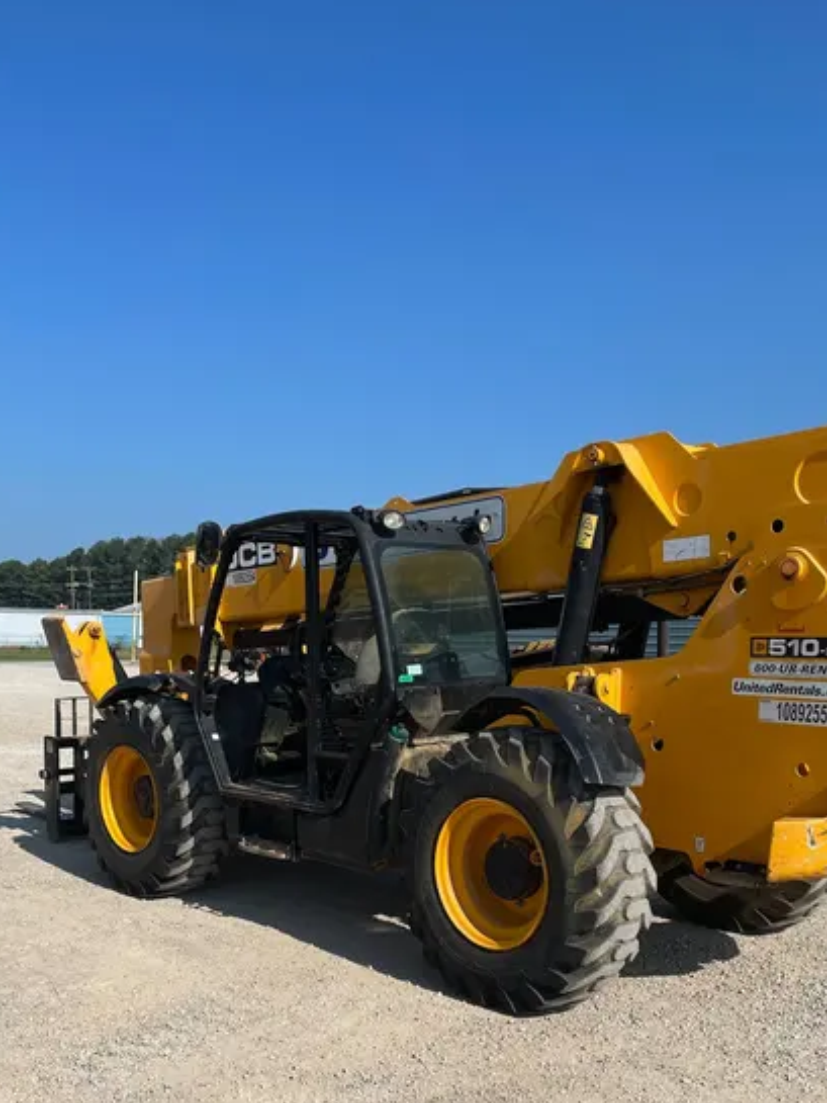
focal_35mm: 35
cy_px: 732
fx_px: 1114
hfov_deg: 40.7
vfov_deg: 51.7
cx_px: 437
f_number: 1.6
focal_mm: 4.2
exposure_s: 1/6494
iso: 50
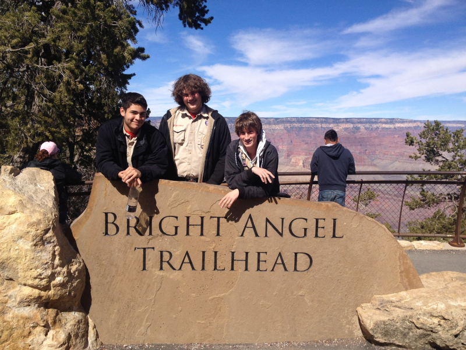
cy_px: 175
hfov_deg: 52.6
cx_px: 233
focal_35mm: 35
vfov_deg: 40.7
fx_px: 471
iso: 50
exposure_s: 1/2304
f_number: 2.4
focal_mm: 4.28
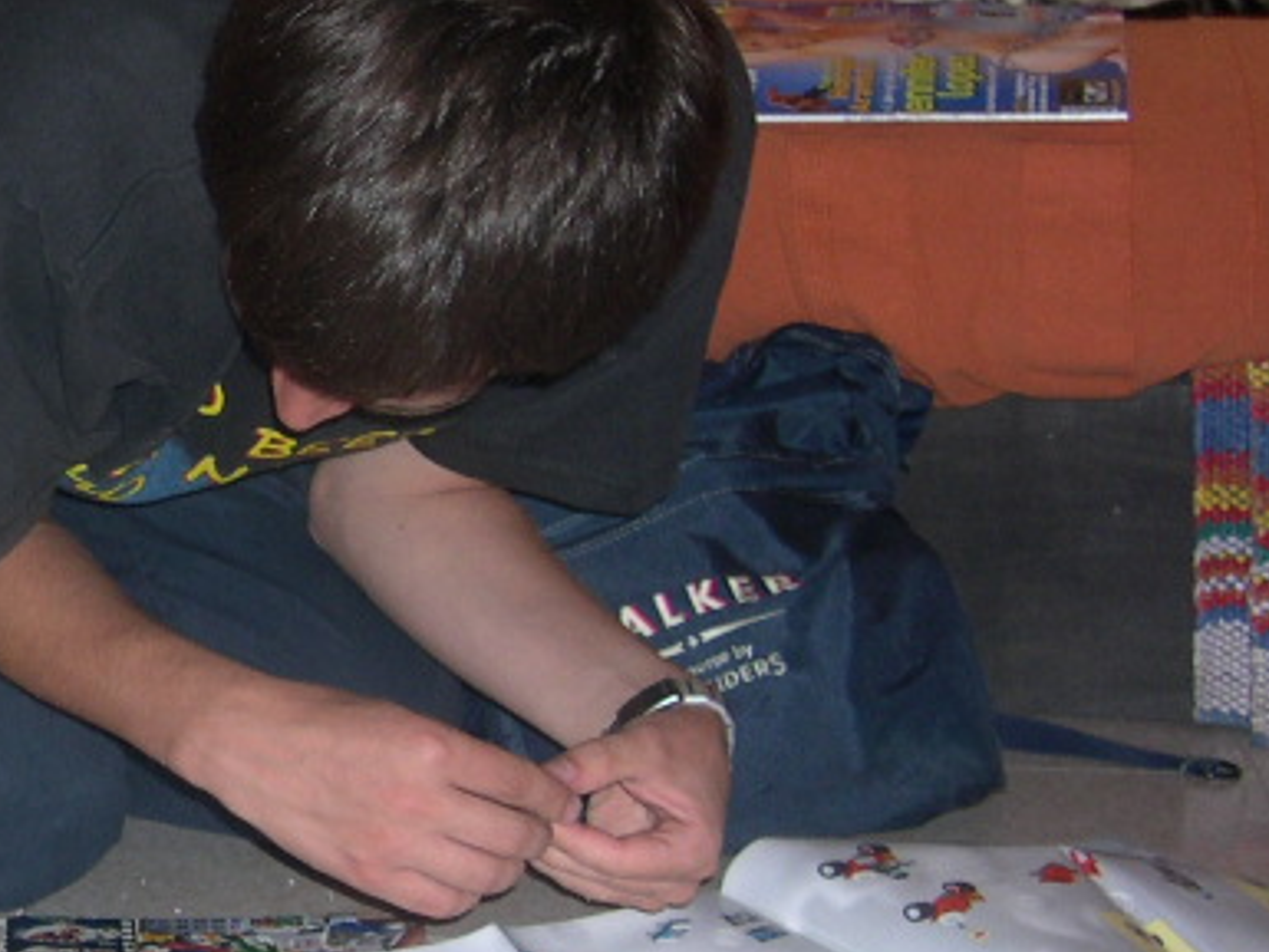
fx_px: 3704
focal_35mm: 101
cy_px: 385
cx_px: -277
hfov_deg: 18.4
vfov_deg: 14.6
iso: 106
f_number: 2.8
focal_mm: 8
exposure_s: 1/60
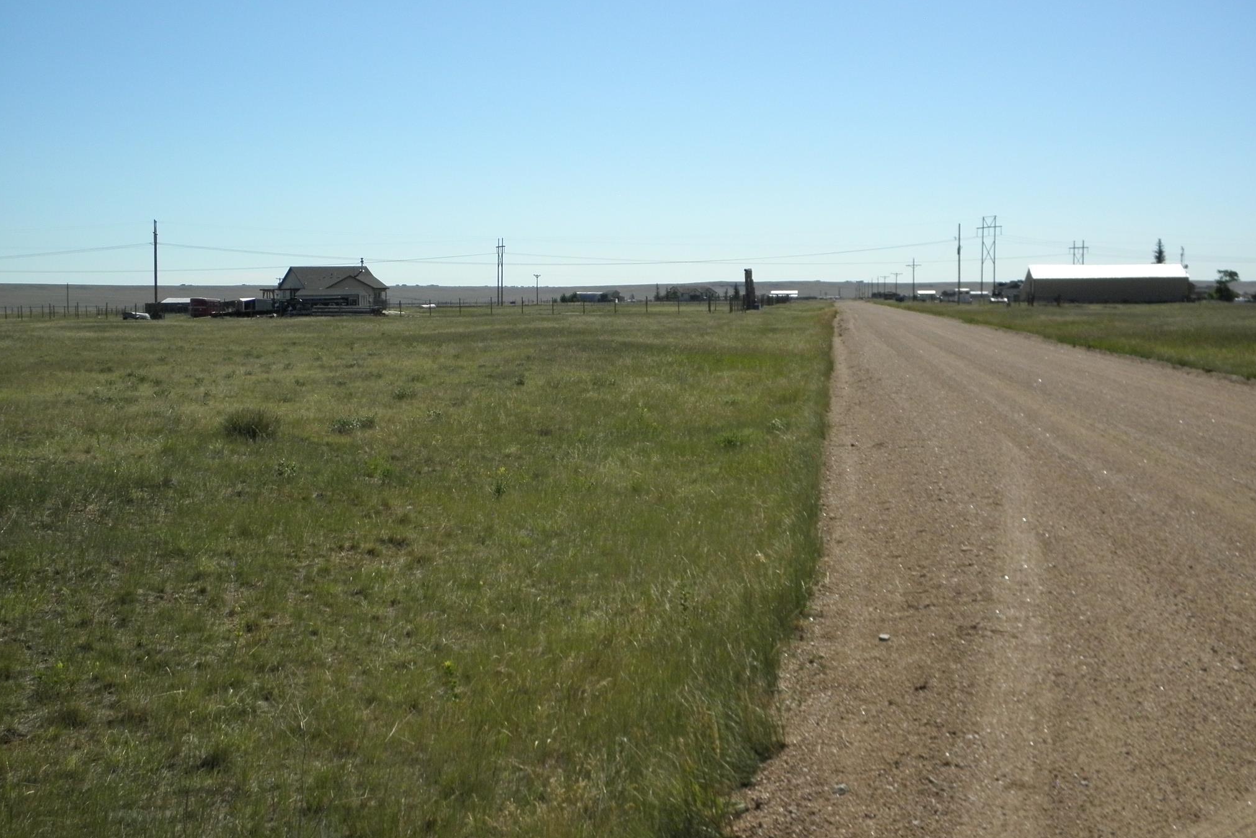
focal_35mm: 41
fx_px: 1430
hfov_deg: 47.4
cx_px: 630
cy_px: 394
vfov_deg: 32.6
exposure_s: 1/500
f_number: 7.6
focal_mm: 7.1
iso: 160
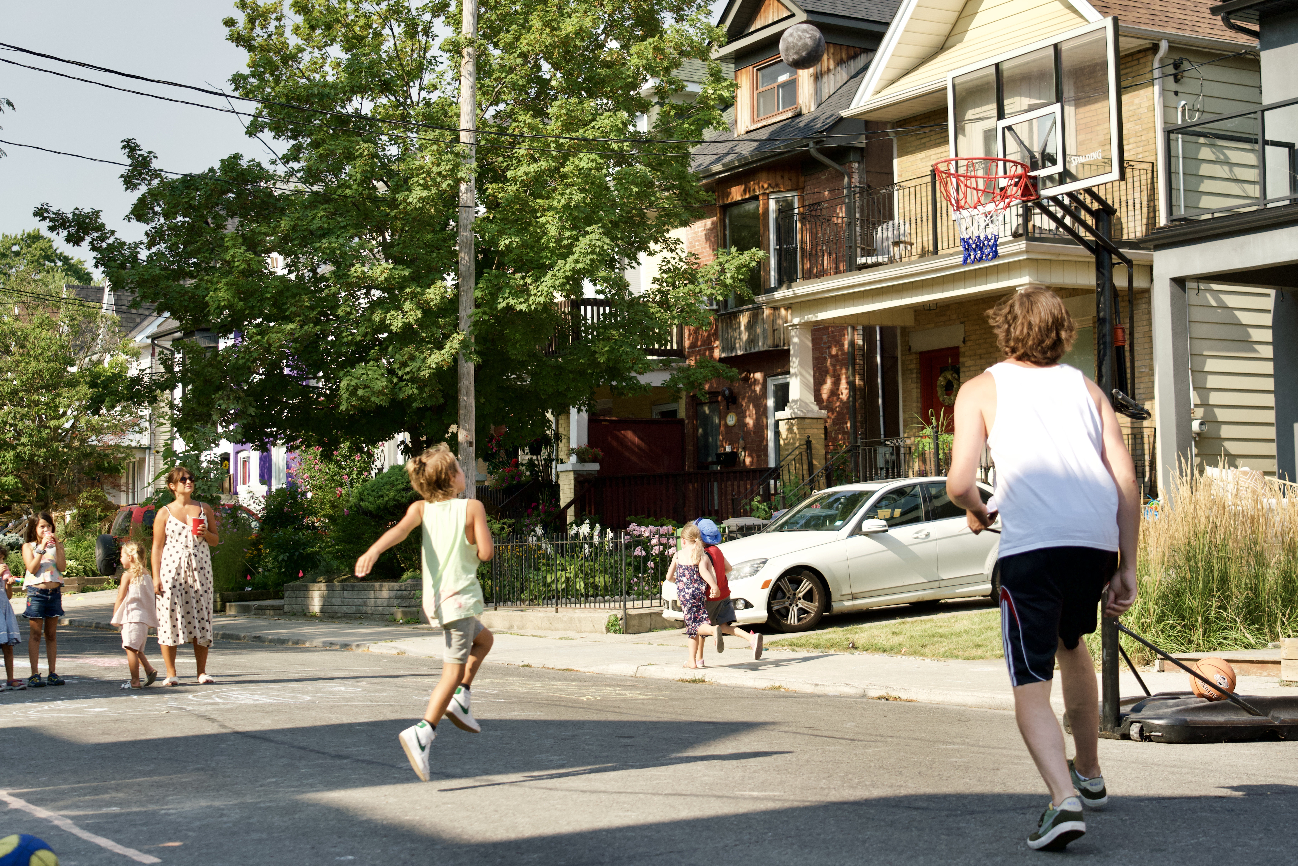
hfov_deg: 42.7
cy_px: 433
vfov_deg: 29.3
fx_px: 1659
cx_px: 649
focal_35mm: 46
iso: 1000
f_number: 4
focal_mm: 46
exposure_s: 1/2000
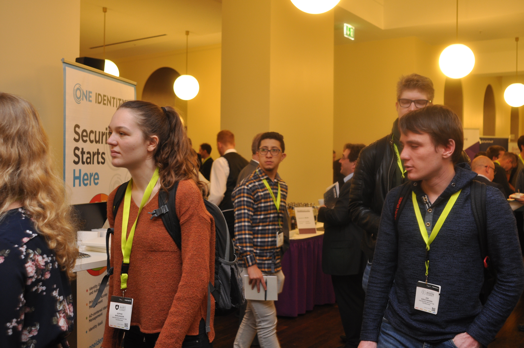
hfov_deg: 53.2
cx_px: 262
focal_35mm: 36
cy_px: 174
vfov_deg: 36.8
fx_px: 523
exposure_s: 1/60
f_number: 4.5
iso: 400
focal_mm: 24
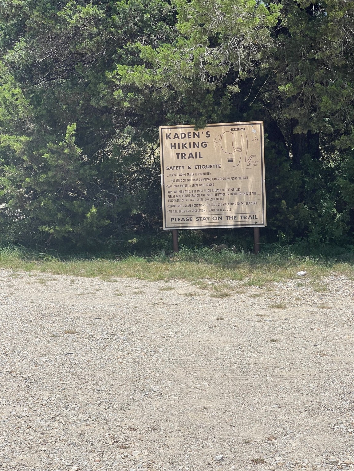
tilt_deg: -3.9
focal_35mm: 64
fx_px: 873
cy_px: 236
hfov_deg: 22.9
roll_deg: +2.1
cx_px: 177
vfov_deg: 30.3
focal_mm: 7.5
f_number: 2.2
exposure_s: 1/1277
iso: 20
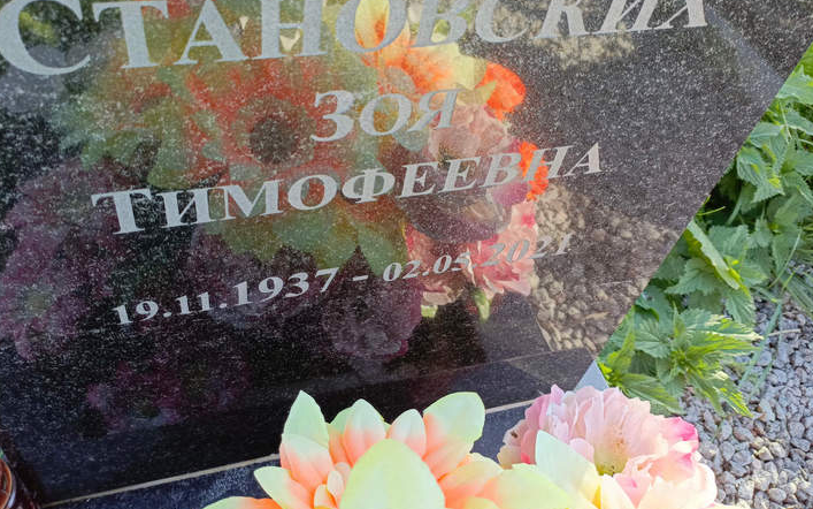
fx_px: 665
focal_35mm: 30
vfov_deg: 41.7
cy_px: 208
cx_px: 355
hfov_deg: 62.7
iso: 112
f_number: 1.69
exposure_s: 1/156
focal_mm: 4.76
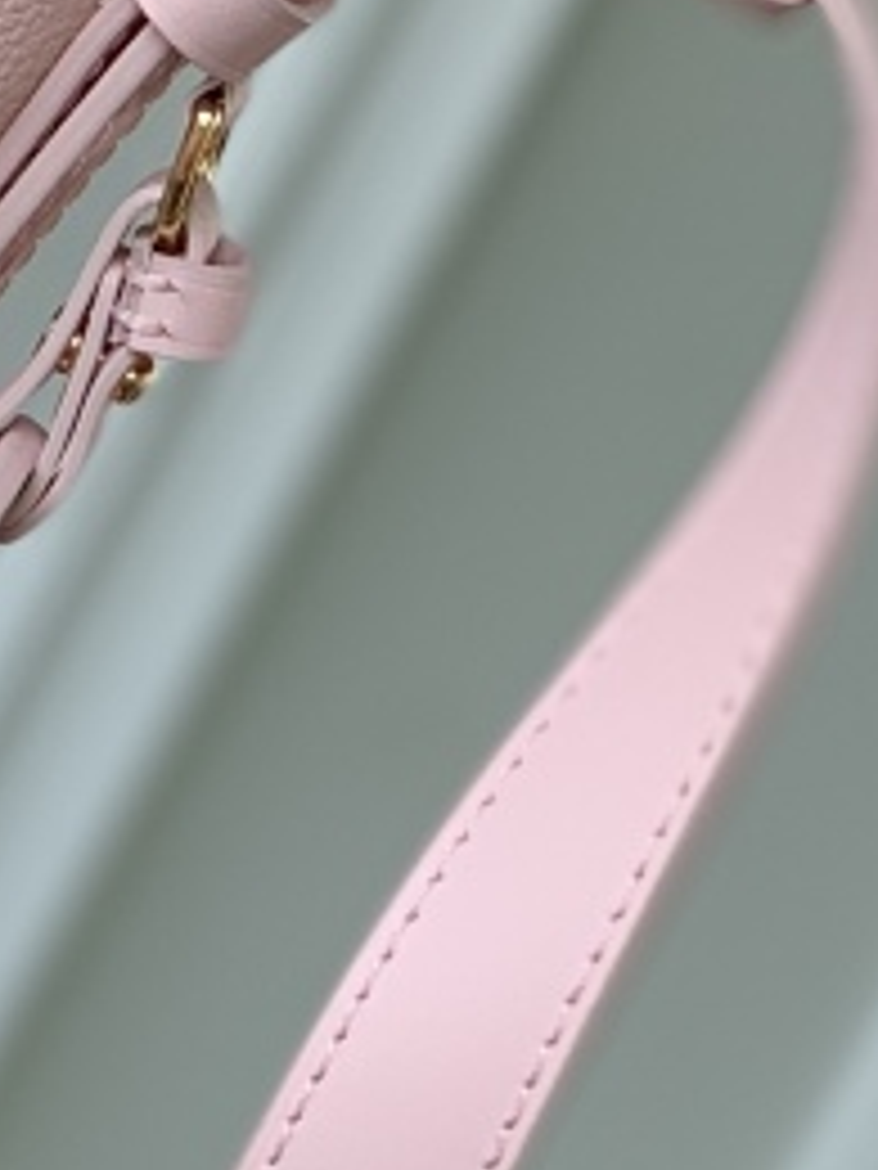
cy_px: -117
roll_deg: -26.8
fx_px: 9740
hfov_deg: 5.0
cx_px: -1270
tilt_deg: -12.4
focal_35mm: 288
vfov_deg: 6.8
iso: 25
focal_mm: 6
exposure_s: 1/122
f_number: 2.4
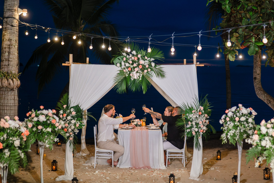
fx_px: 457
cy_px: 92
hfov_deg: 33.3
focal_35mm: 60
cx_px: 157
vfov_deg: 22.6
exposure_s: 1/400
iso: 6400
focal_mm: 50
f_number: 2
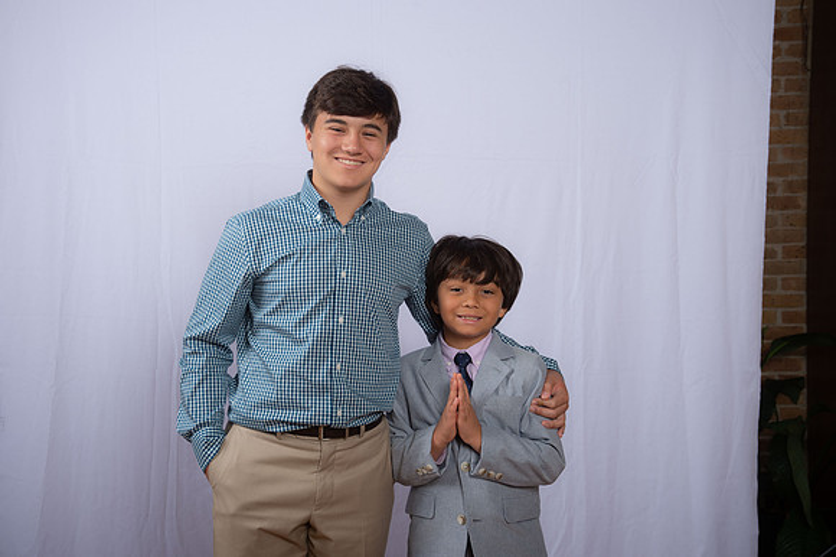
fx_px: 1114
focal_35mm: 48
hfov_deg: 41.1
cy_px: 278
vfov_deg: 28.0
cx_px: 418
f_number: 8
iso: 250
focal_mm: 48
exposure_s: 1/160
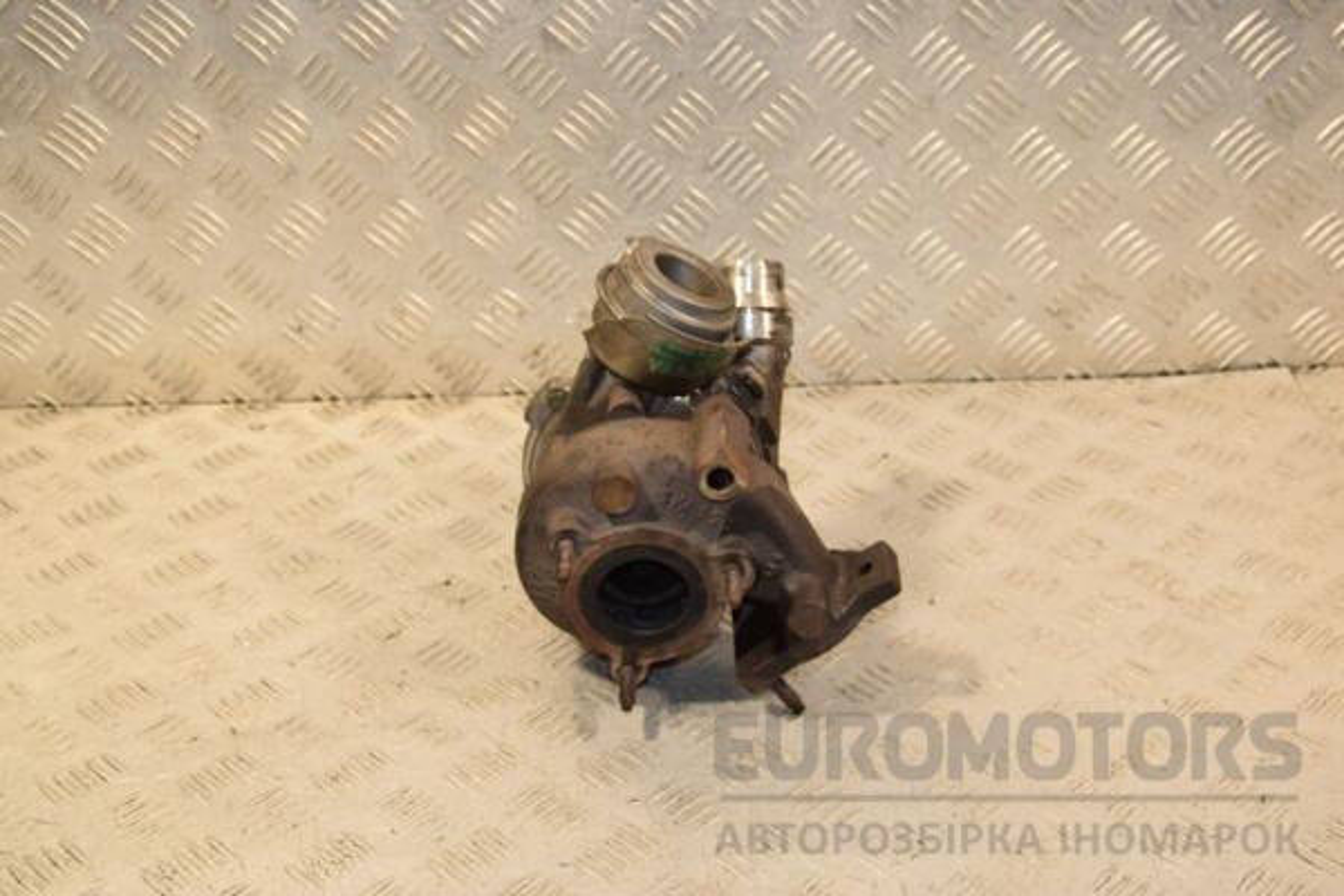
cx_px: 672
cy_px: 448
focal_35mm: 51
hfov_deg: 38.9
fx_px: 1904
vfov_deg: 26.5
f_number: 7.1
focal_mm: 34
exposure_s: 1/200
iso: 800
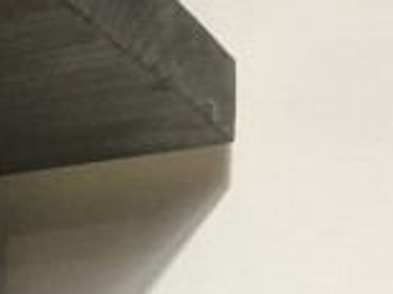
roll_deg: -1.5
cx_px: -396
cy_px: 497
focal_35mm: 150
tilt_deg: +7.1
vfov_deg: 9.5
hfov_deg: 11.8
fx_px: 1702
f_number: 2.2
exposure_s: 1/17
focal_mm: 4.15
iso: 40
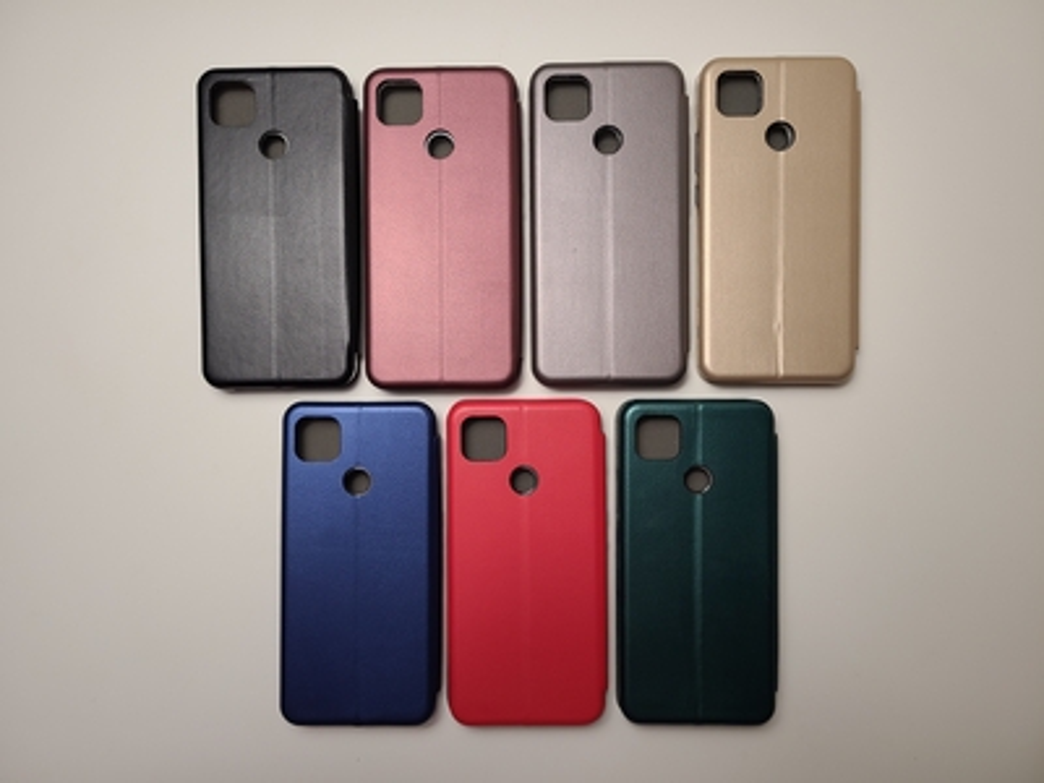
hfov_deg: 67.3
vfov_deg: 53.1
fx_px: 784
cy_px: 392
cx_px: 522
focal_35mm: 26
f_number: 1.8
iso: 80
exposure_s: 1/100
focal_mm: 5.4
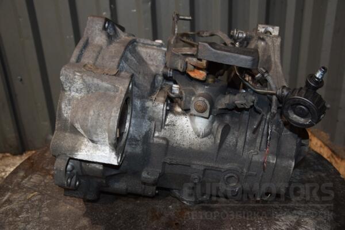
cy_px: 115
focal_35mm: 38
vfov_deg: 35.5
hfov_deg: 51.3
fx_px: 359
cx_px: 172
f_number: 5
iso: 800
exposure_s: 1/60
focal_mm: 25
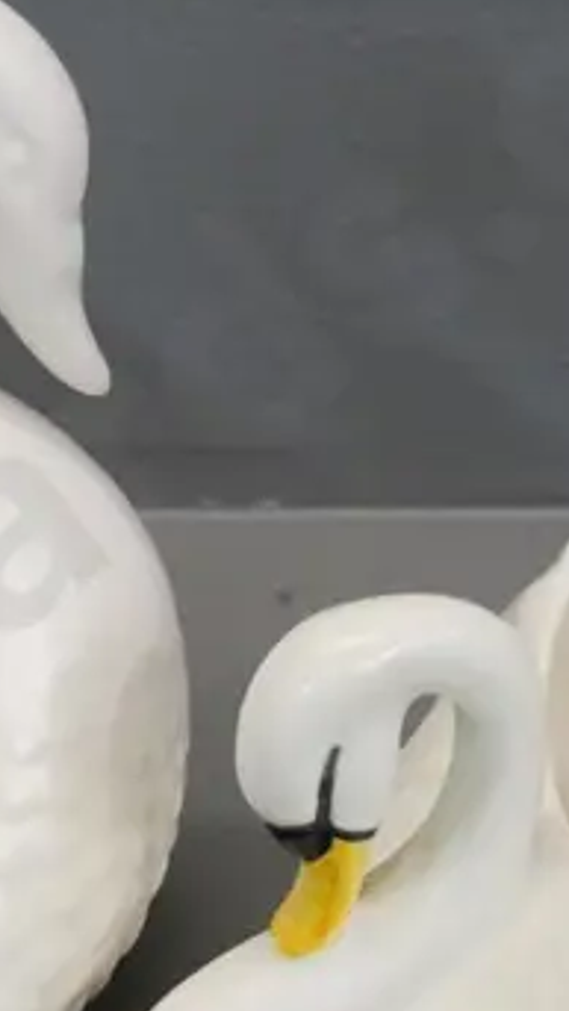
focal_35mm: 117
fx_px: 3137
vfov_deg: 18.3
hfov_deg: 10.2
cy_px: 619
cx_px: -97
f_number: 4.5
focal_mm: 18
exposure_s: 1/125
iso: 1600
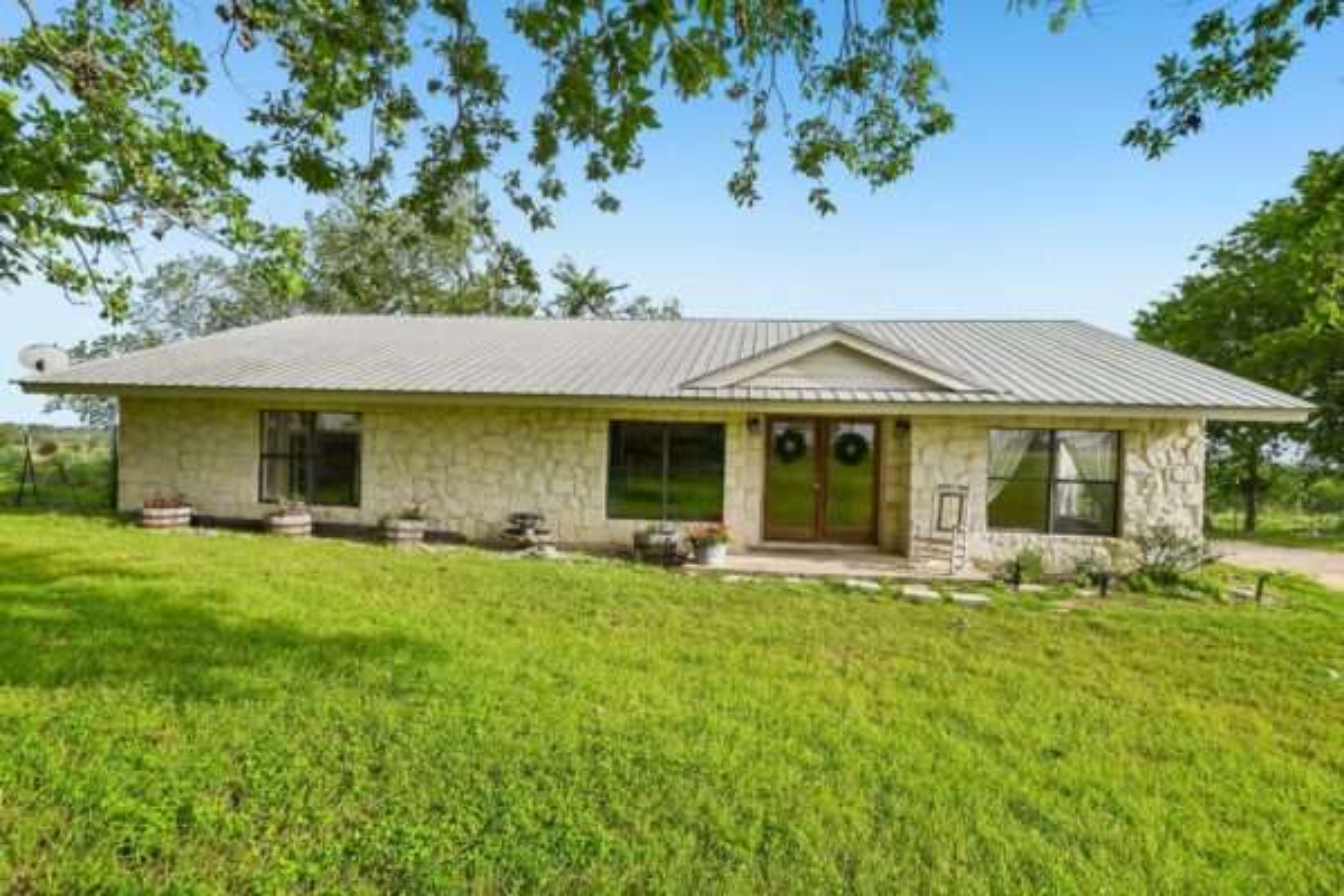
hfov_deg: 100.4
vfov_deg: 77.3
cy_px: 448
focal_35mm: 15
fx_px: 560
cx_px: 672
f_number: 8
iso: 400
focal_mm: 10
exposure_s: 1/1250
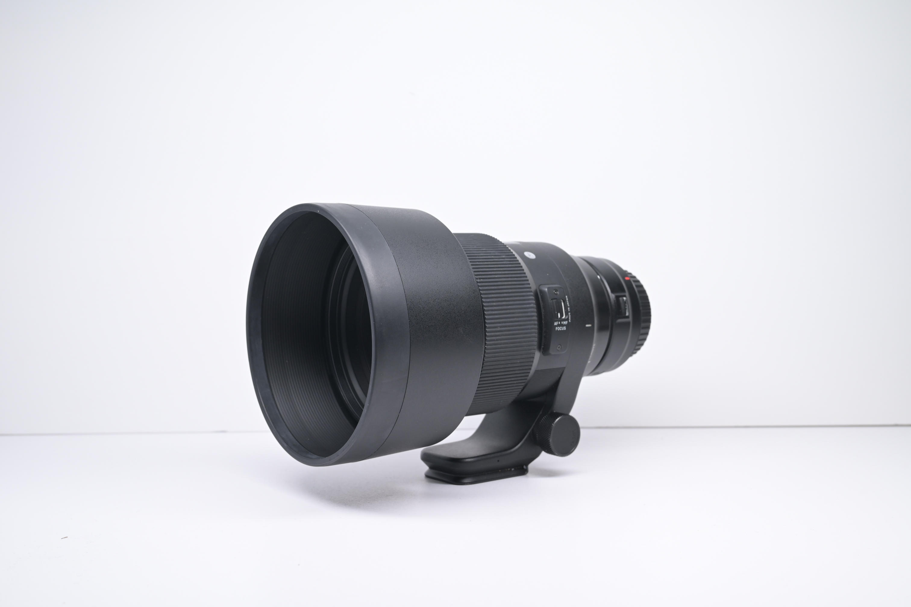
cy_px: 304
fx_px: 1012
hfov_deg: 48.5
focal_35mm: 40
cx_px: 456
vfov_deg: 33.4
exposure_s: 1/40
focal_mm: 40
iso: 640
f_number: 9
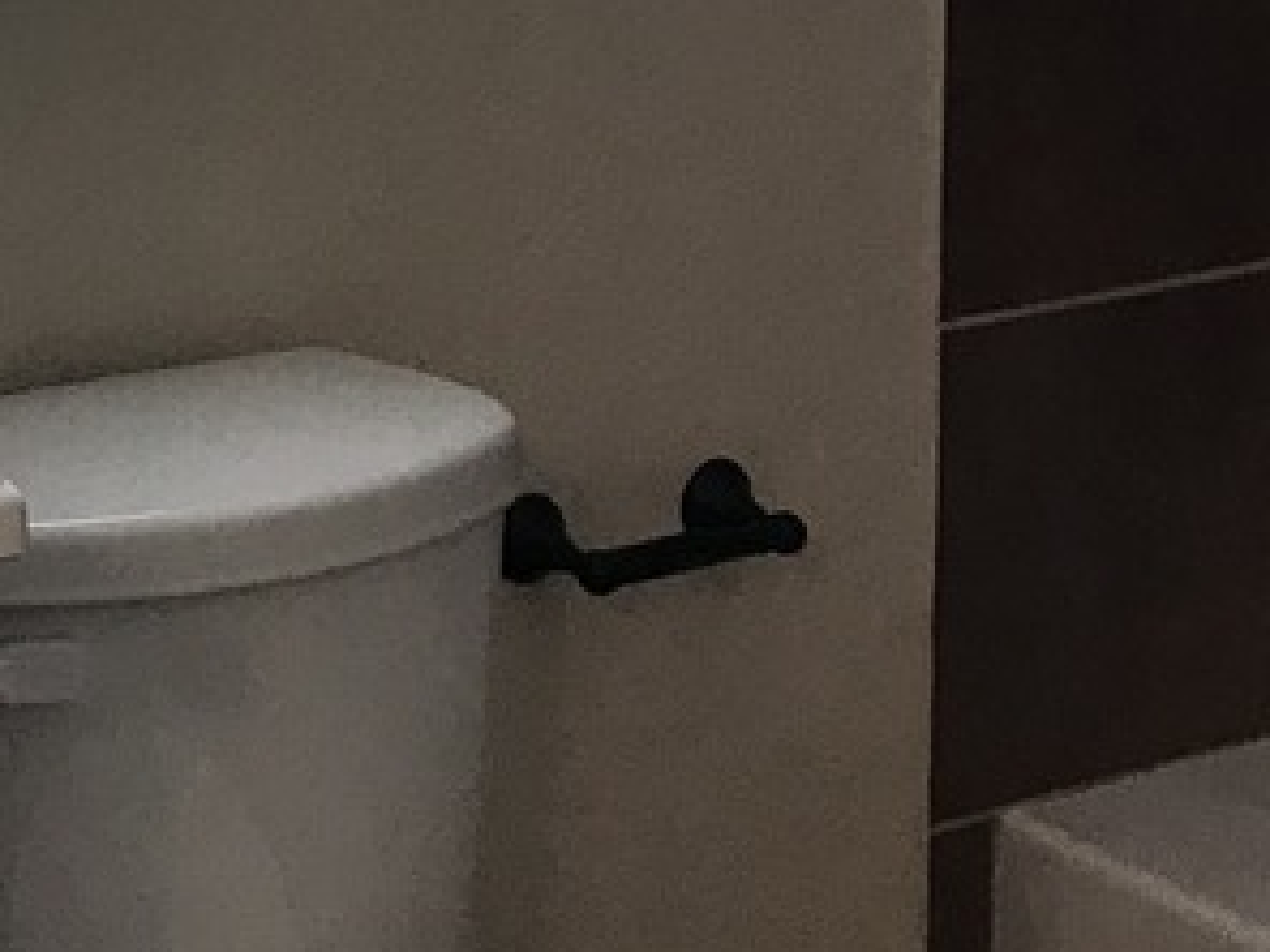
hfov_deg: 18.3
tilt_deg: -3.4
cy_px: -549
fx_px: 3742
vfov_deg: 13.5
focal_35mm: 102
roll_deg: -1.2
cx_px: -253
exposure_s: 1/30
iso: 25
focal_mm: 3.99
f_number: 1.8
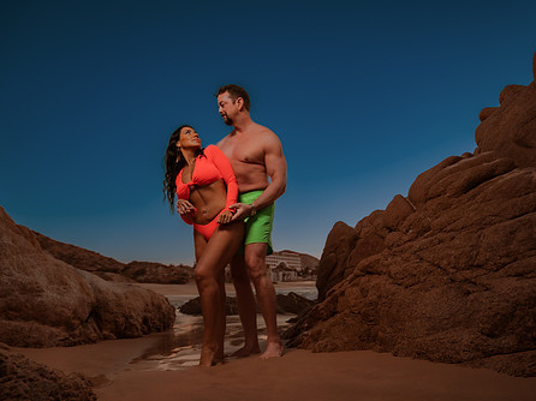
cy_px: 228
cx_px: 299
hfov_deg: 59.8
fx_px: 464
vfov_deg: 46.6
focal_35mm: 30
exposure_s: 1/125
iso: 50
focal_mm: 24
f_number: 4
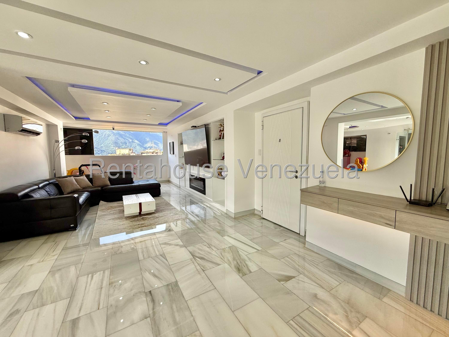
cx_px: 224
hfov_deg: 102.1
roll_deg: +0.5
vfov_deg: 85.7
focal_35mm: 14
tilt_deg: -4.3
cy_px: 168
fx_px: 182
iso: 50
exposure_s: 1/282
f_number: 2.2
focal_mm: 2.22
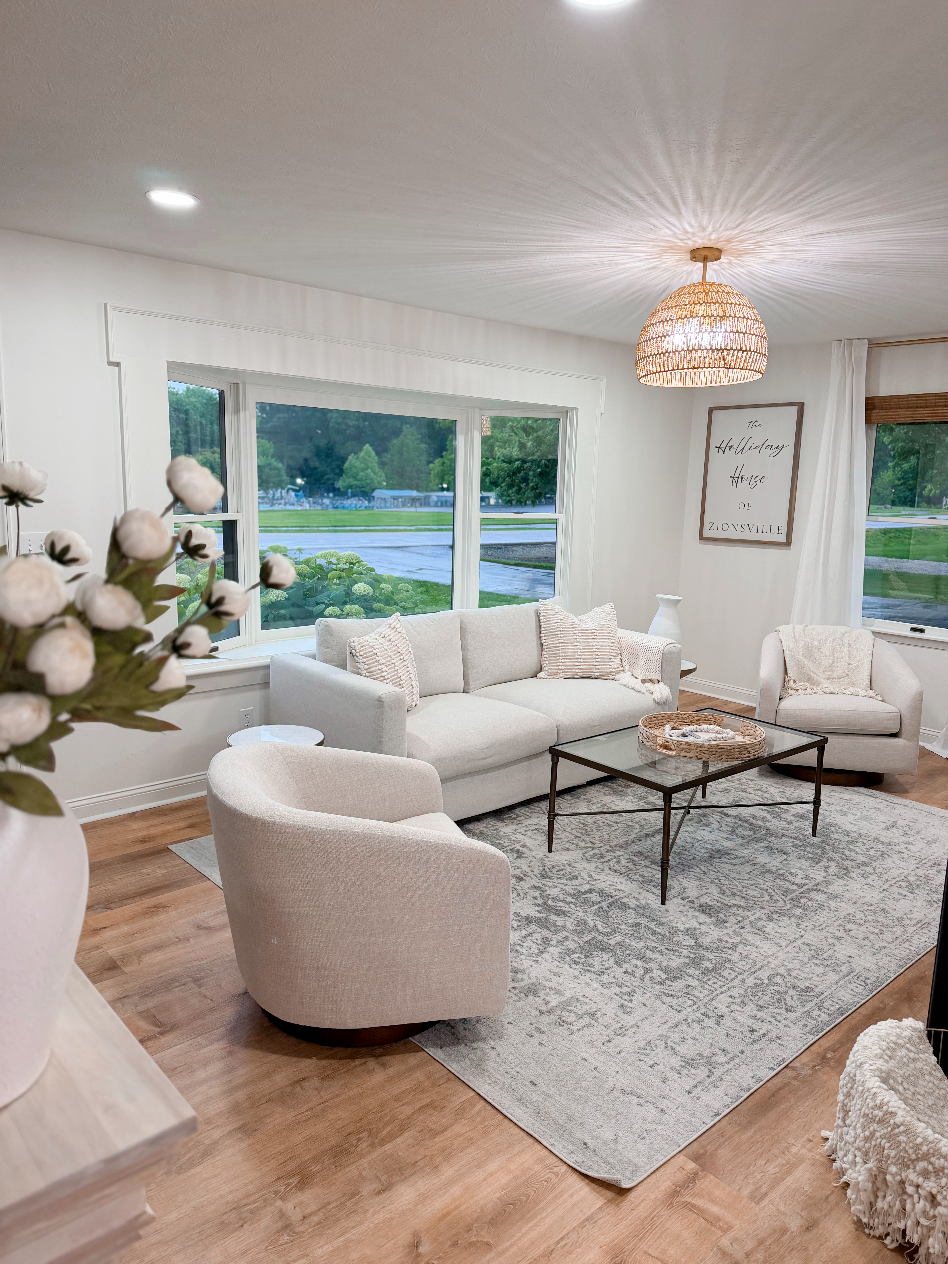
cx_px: 474
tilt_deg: -9.7
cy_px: 632
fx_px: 876
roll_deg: -1.3
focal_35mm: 24
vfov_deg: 71.6
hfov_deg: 56.8
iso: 250
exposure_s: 1/120
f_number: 1.78
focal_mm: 6.76
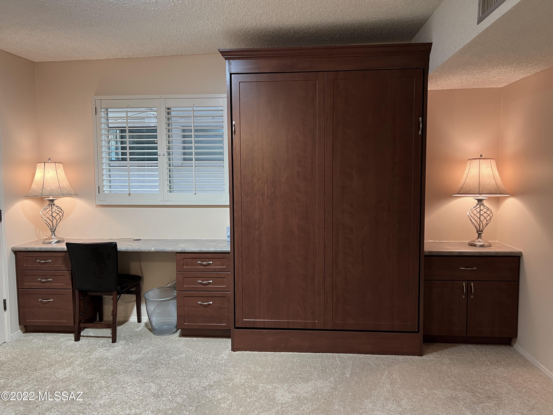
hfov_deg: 67.3
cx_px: 276
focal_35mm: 26
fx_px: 415
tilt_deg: -4.9
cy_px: 208
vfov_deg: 53.1
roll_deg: +0.3
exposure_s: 1/60
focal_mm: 5.7
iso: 160
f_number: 1.5
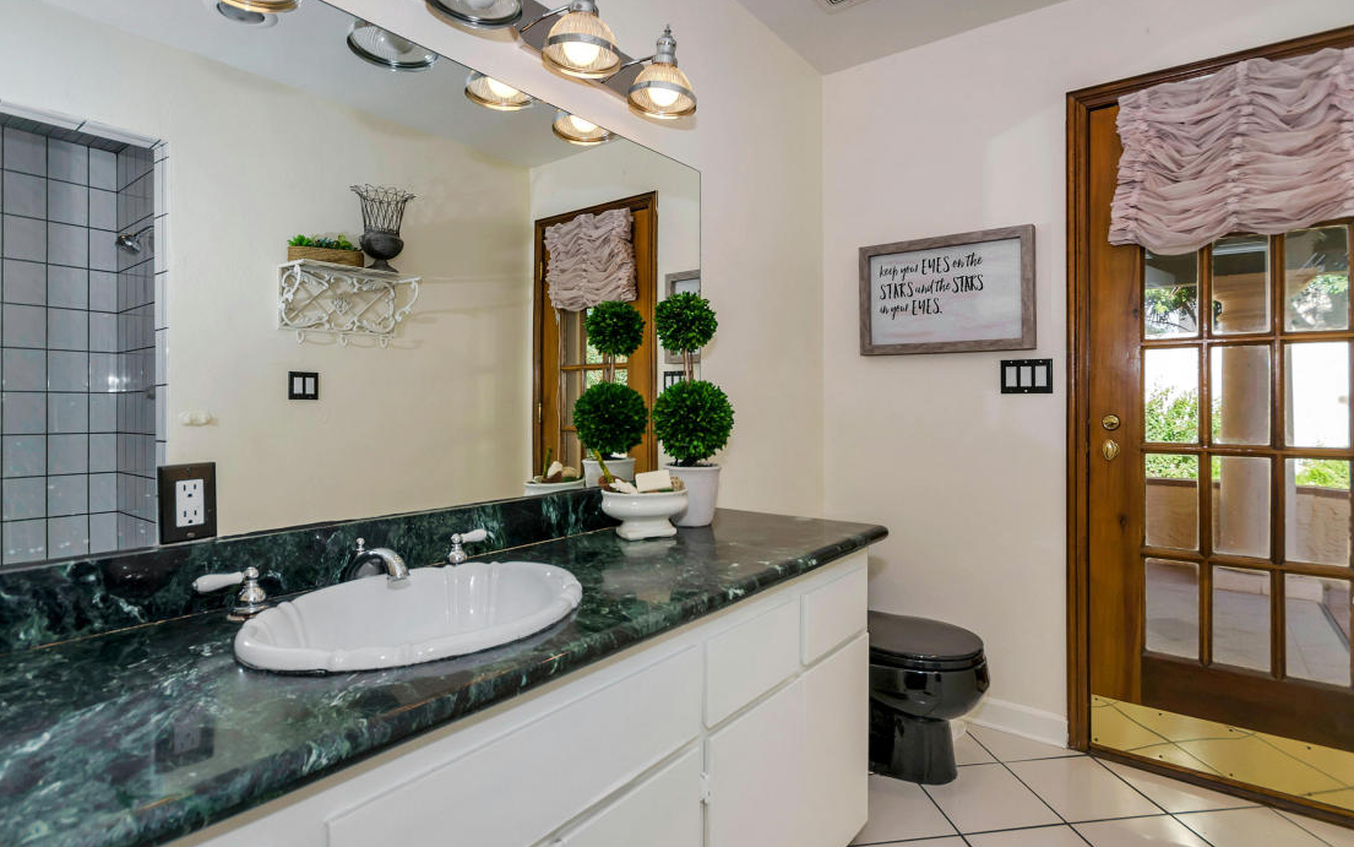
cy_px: 418
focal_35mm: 16
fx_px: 591
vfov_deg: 71.3
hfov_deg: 97.8
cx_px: 693
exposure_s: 1/60
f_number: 8
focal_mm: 10
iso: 250
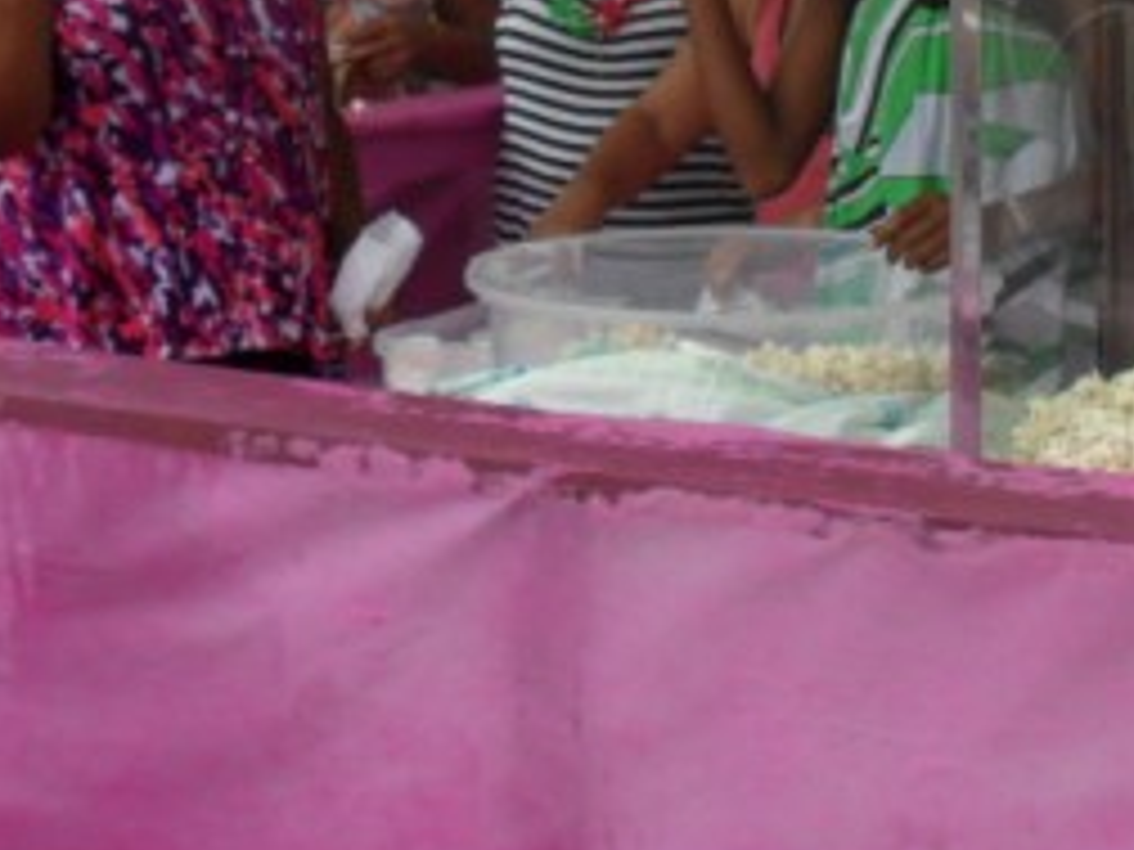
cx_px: 819
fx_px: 2916
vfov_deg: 16.2
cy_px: -36
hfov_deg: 21.9
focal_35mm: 89
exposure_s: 1/180
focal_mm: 6.3
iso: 100
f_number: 3.2
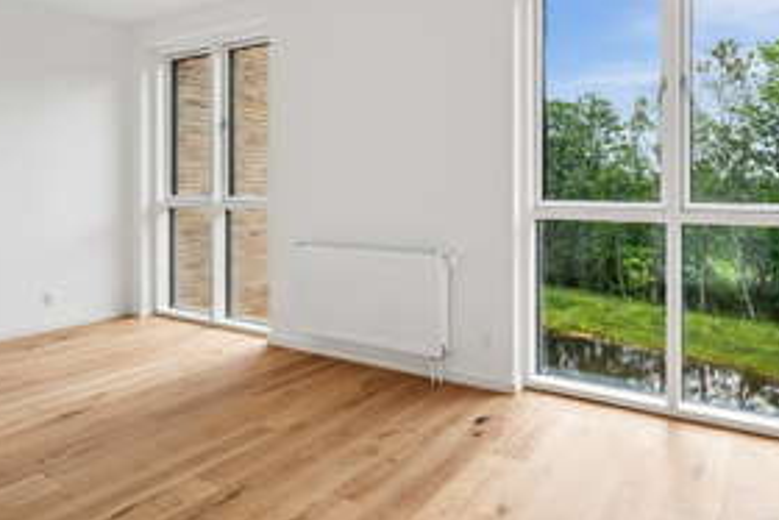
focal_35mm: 24
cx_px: 495
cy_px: 181
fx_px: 520
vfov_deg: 52.3
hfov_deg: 72.3
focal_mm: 16
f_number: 9
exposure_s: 1/320
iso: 640
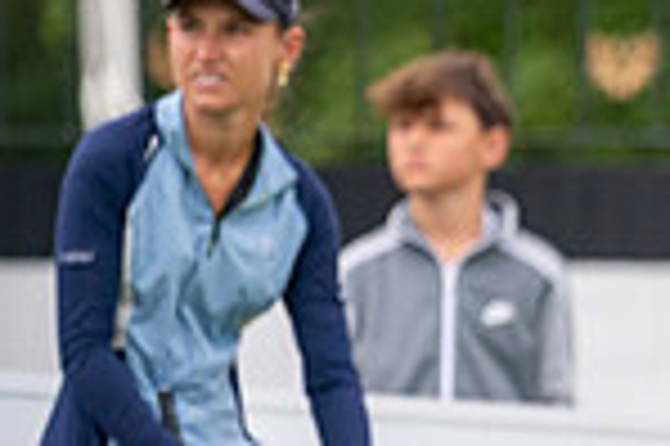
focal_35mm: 1214
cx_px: 1291
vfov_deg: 1.1
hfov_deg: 1.7
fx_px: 22569
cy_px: 345
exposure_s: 1/1600
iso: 400
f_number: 5
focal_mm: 300
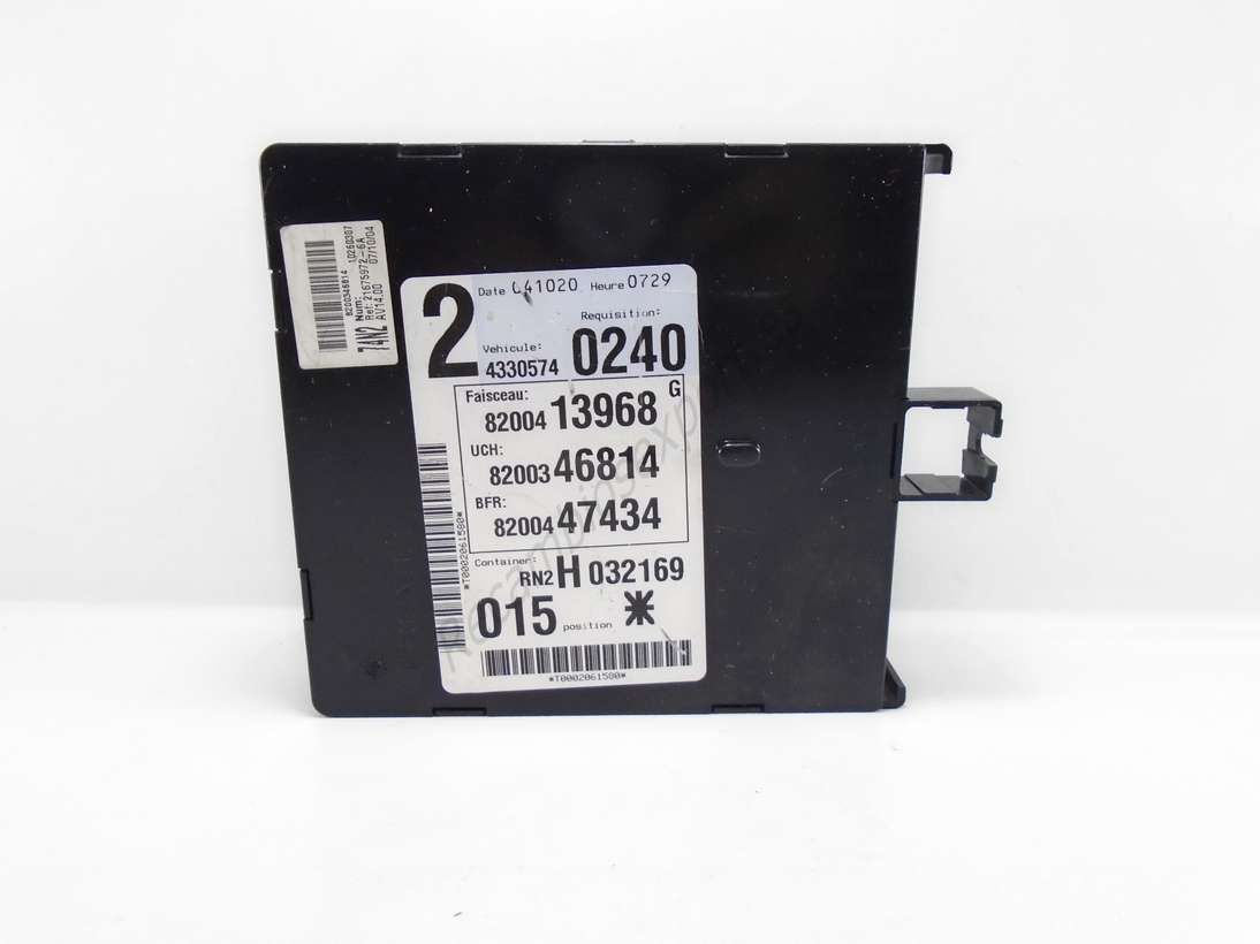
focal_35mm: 26
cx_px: 630
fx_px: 946
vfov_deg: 53.0
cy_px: 472
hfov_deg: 67.3
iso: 320
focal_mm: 4.6
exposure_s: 1/30
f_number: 3.2
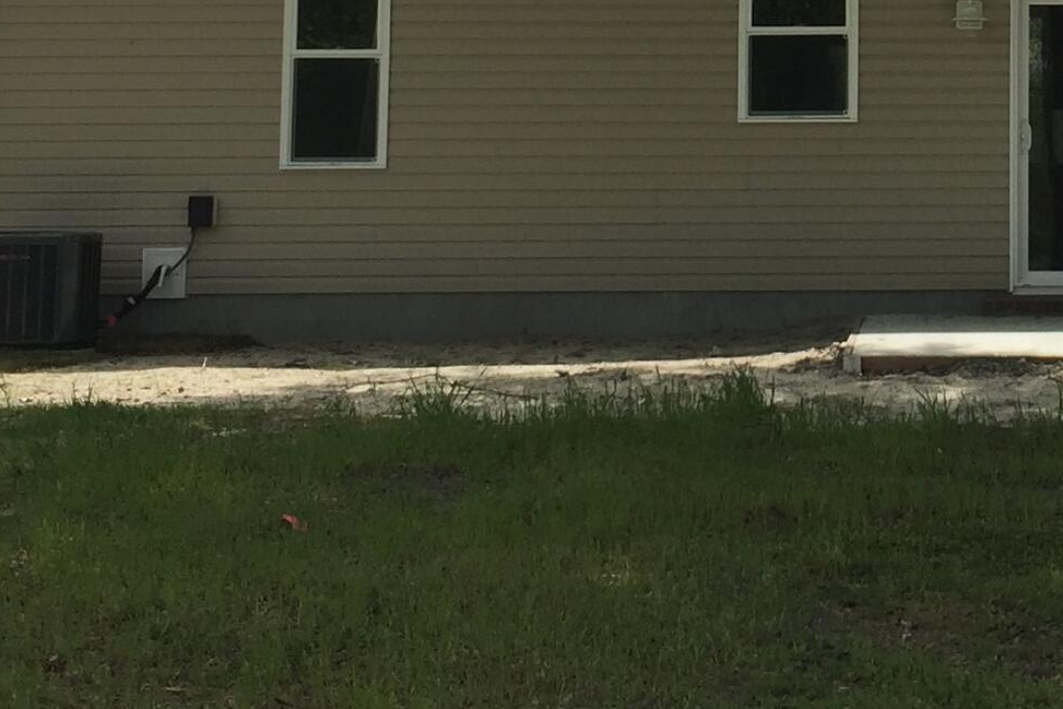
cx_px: 999
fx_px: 2746
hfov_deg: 21.3
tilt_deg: +4.7
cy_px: -132
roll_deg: -0.6
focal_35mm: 93
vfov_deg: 14.3
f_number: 2.2
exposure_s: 1/1236
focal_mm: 4.15
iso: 32
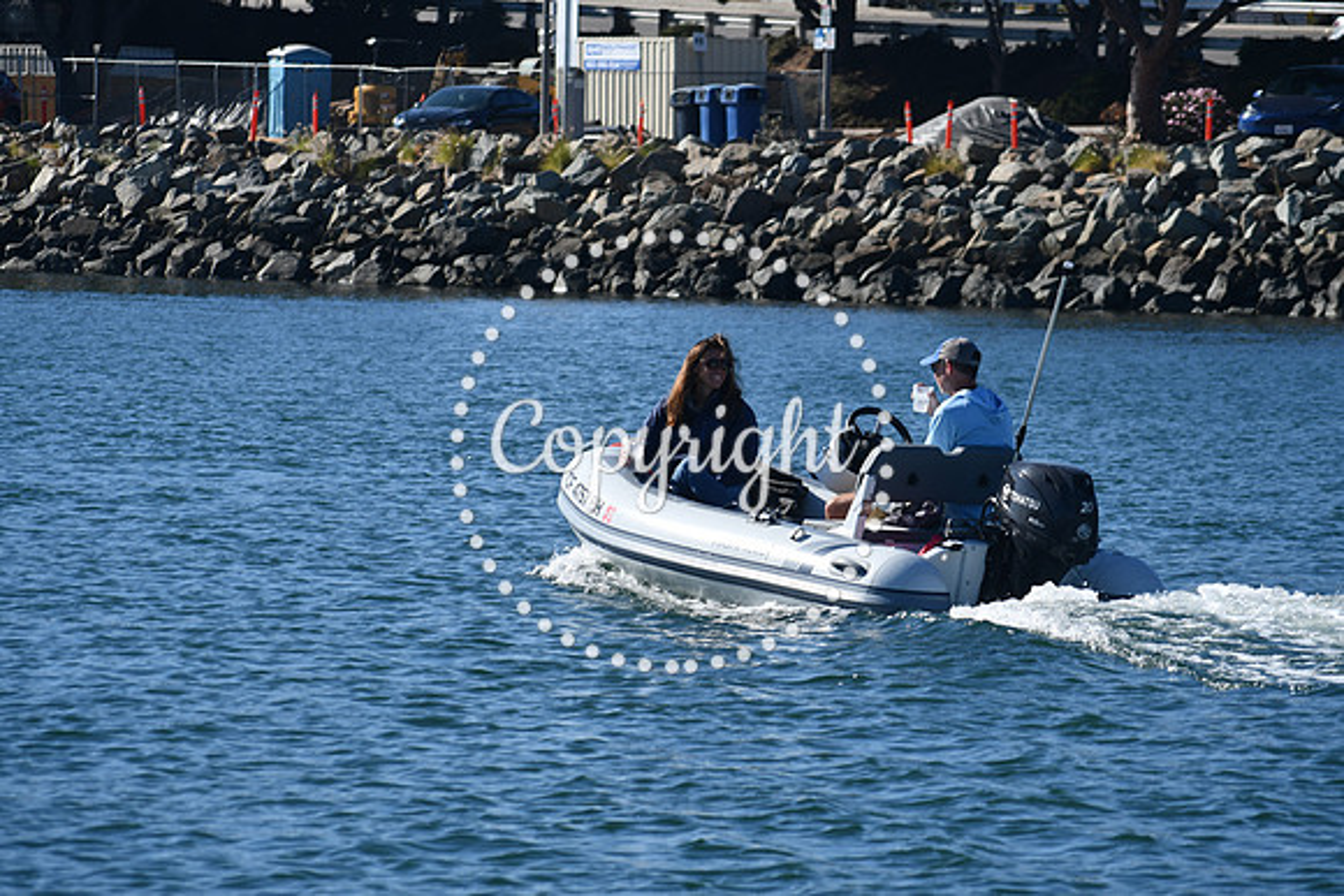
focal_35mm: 202
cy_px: 448
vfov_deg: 6.8
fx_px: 7543
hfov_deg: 10.2
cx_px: 672
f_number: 8
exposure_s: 1/500
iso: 100
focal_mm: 135
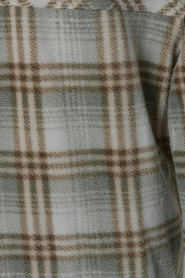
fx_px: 617
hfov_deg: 16.9
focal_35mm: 80
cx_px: 39
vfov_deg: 25.0
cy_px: 60
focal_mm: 50
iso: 200
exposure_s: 1/200
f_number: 4.5
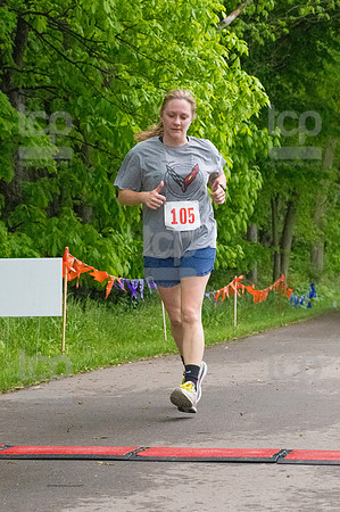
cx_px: 170
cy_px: 256
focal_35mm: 105
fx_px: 1491
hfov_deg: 13.0
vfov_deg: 19.5
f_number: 5.6
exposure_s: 1/1250
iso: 6400
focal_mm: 70
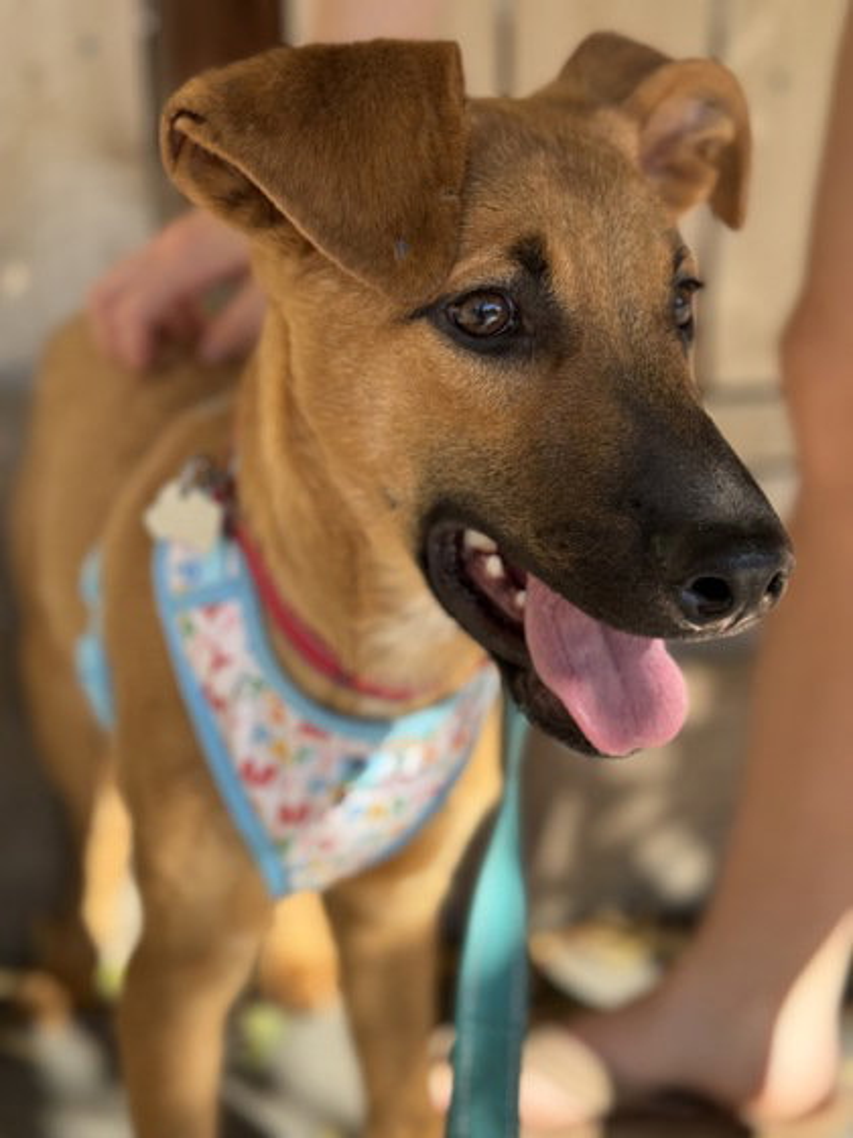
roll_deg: +0.5
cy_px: 569
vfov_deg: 39.7
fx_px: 1577
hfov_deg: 30.3
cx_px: 426
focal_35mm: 48
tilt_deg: -18.2
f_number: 1.78
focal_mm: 6.76
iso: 80
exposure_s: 1/733
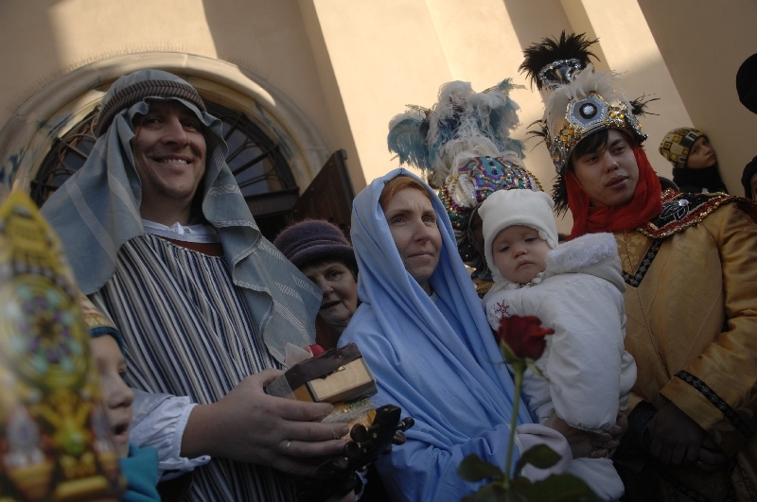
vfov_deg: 41.6
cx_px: 378
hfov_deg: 59.6
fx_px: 661
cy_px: 251
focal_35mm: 32
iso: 100
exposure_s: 1/400
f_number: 3.5
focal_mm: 21
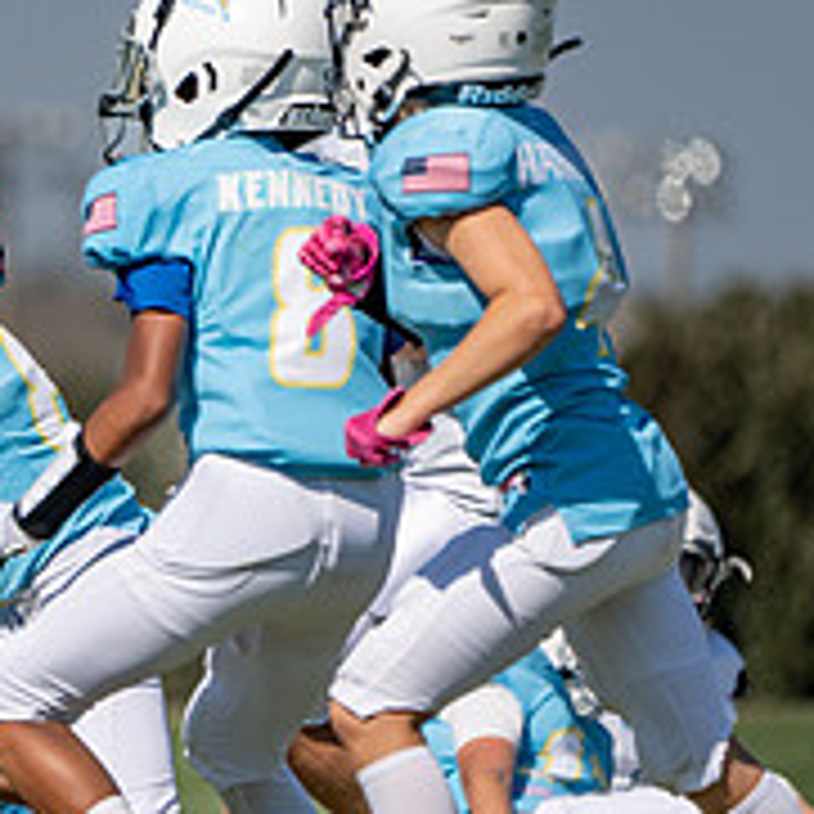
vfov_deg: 1.5
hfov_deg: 1.5
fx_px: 31792
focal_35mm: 1195
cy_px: 436
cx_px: -326
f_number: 5.6
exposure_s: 1/1600
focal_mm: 400
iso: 100
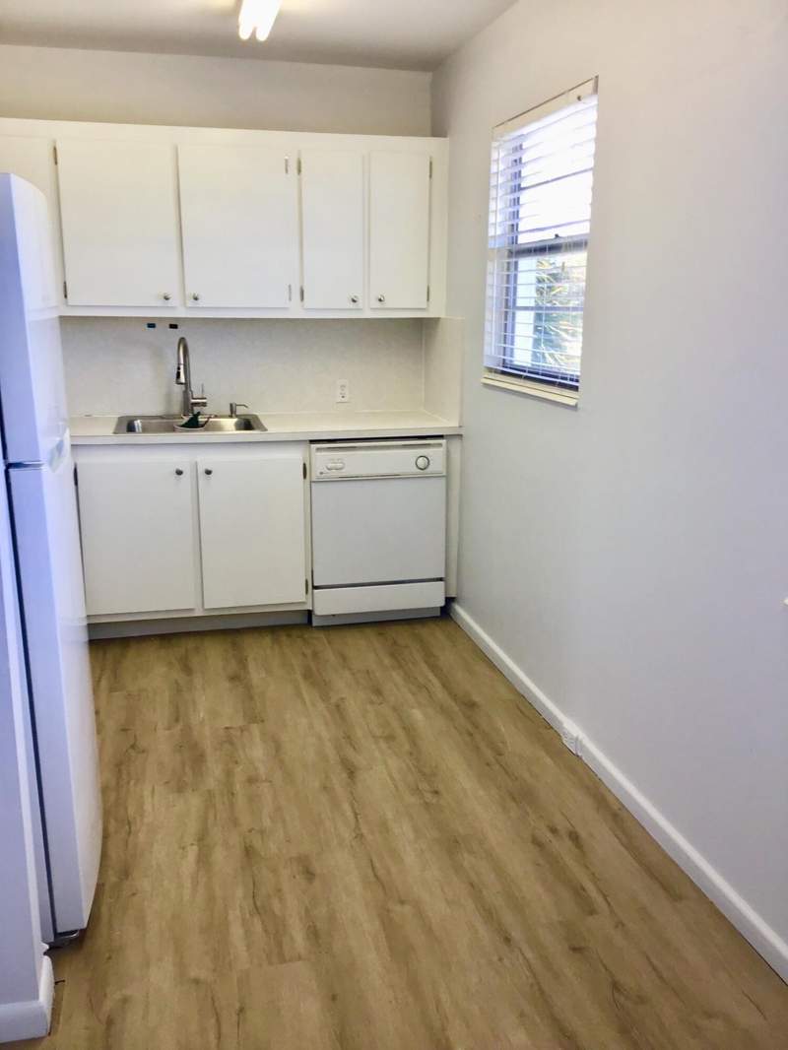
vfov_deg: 58.3
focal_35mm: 31
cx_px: 394
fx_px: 941
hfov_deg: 45.5
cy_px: 525
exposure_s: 1/60
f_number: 2.4
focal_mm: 3.3
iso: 32
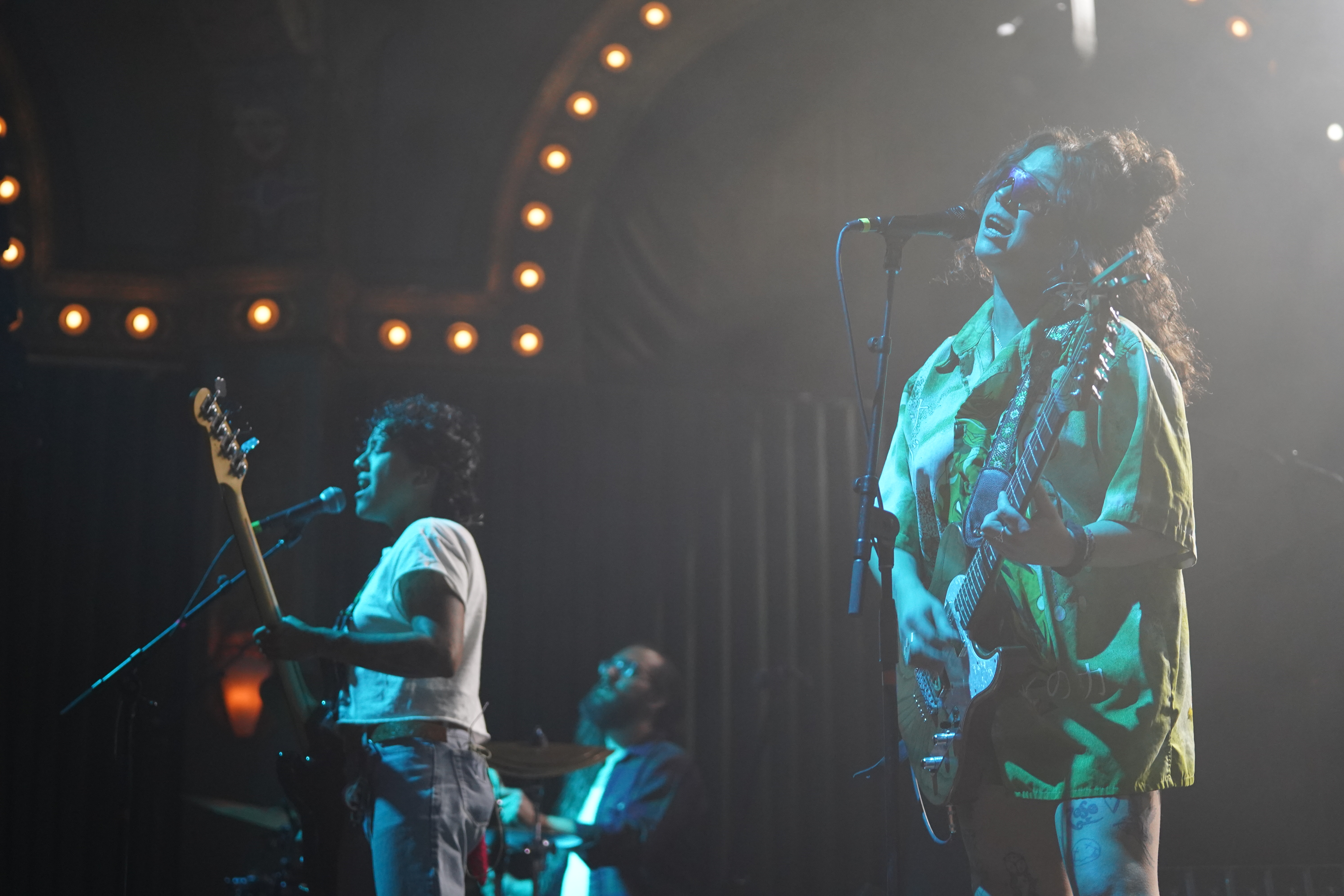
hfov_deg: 28.8
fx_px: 2613
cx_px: 672
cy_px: 448
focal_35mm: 70
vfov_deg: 19.5
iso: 3200
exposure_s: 1/160
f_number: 2.8
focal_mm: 70
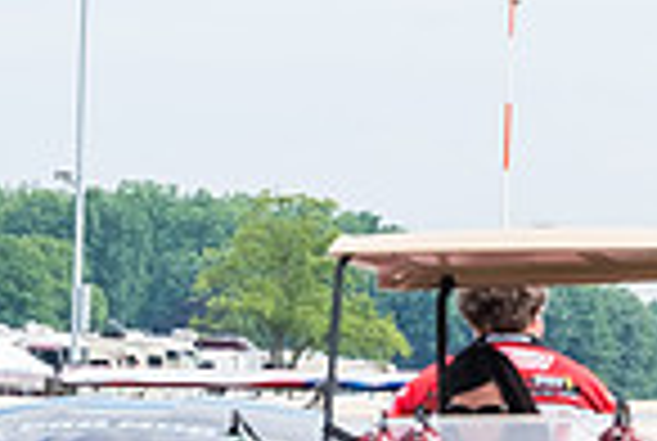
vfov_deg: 3.0
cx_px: 148
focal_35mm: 460
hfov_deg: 4.5
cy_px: 578
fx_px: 8412
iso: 400
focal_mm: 77.3
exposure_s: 1/200
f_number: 9
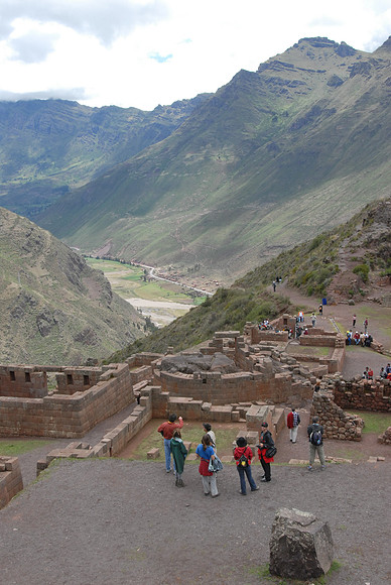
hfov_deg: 32.0
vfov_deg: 46.4
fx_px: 683
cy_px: 292
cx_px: 196
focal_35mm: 42
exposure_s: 1/80
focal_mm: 28
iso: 400
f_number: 20
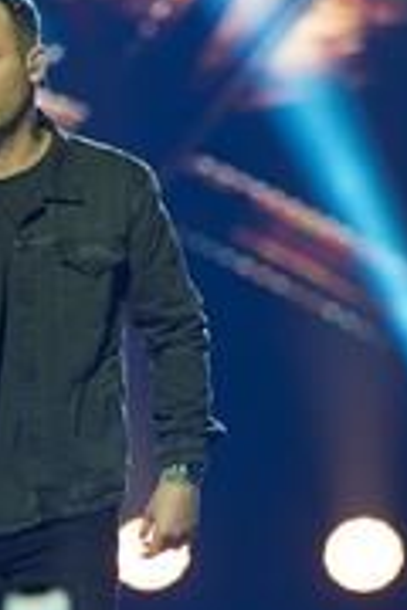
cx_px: 275
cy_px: 358
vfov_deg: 2.9
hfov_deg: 1.9
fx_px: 12226
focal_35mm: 721
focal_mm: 200
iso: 1600
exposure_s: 1/250
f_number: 2.8
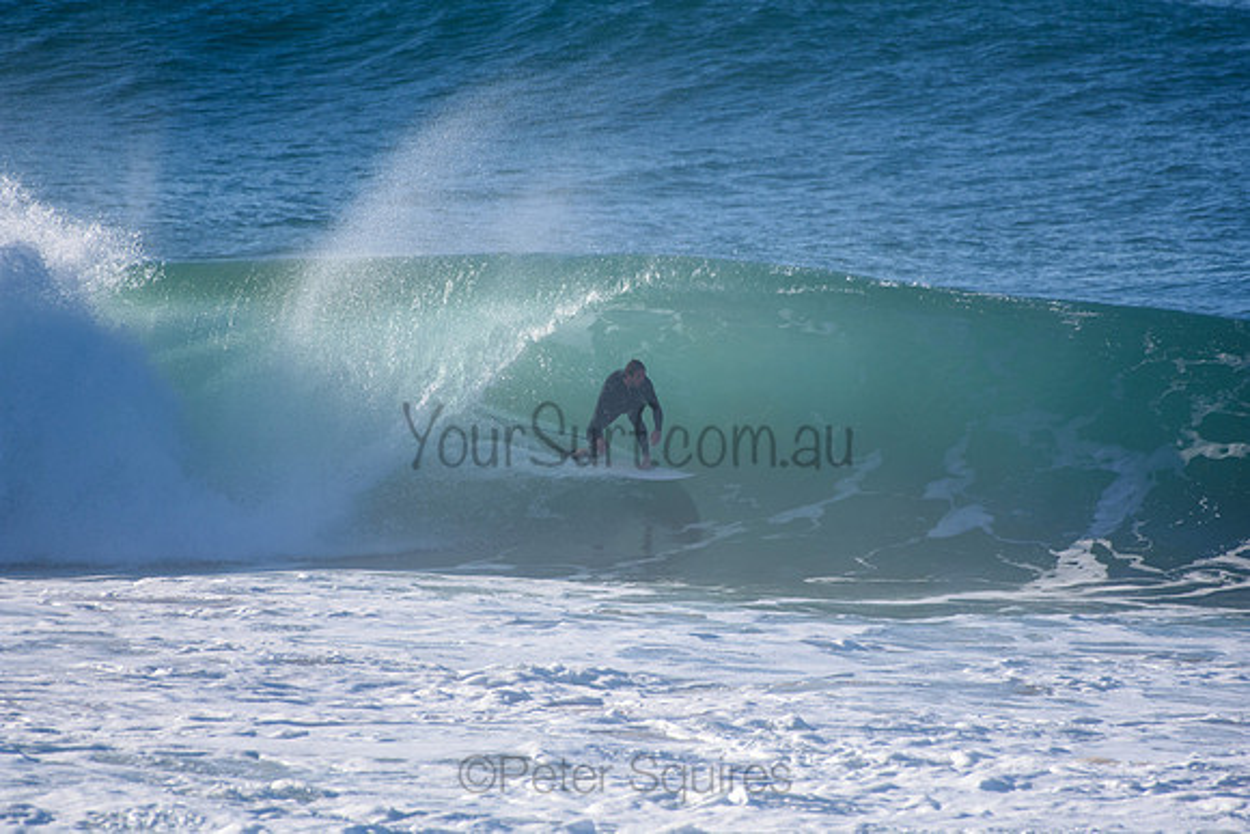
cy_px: 417
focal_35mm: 750
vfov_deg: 1.8
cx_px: 625
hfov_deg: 2.7
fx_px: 26047
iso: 320
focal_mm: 500
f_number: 5.6
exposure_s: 1/2000
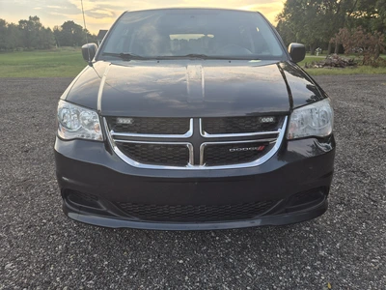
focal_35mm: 23
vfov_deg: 58.9
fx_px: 256
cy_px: 145
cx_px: 193
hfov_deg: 73.9
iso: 40
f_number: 1.8
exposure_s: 1/180
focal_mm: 5.4
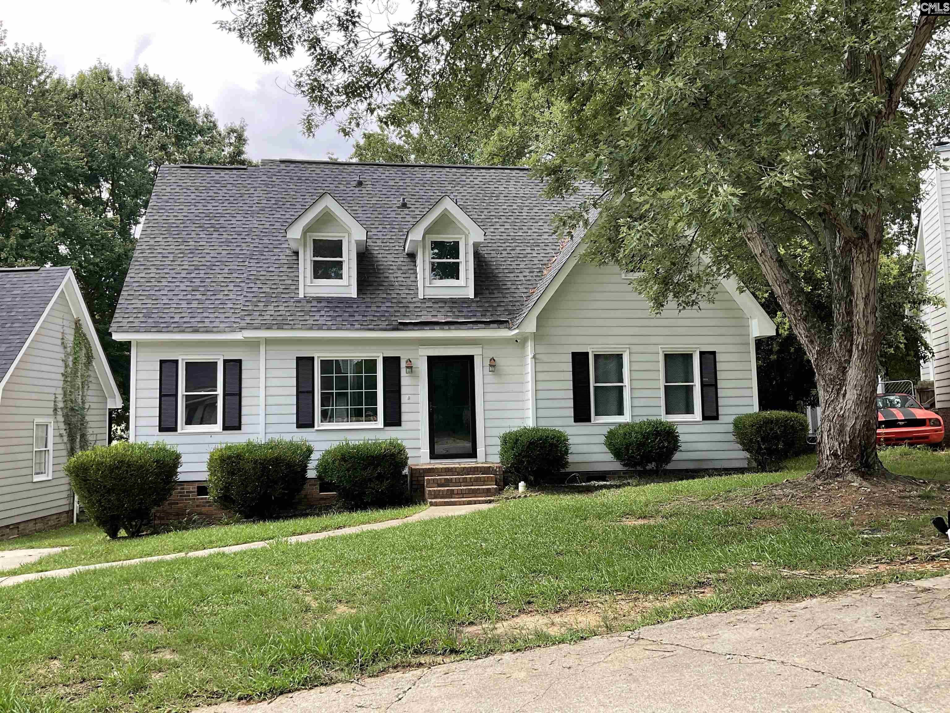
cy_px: 356
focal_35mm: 29
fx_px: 796
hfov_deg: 61.7
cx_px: 475
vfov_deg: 48.2
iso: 16
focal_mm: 3
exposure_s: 1/540
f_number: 1.8
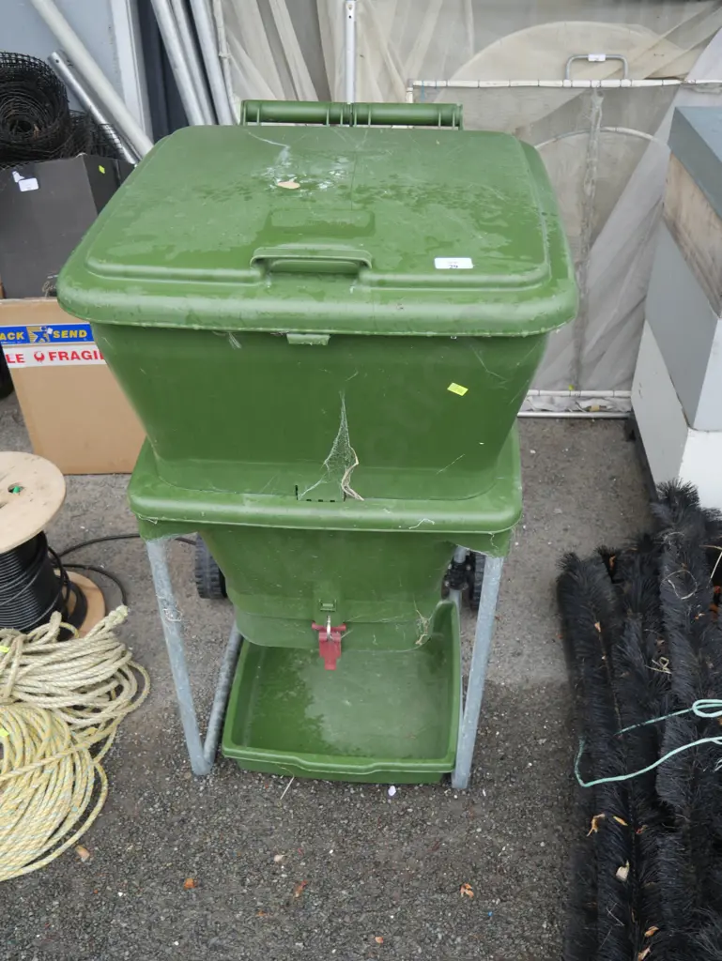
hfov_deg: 41.8
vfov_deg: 53.9
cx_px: 361
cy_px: 480
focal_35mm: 34
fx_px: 945
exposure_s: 1/125
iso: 200
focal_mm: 17
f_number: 4
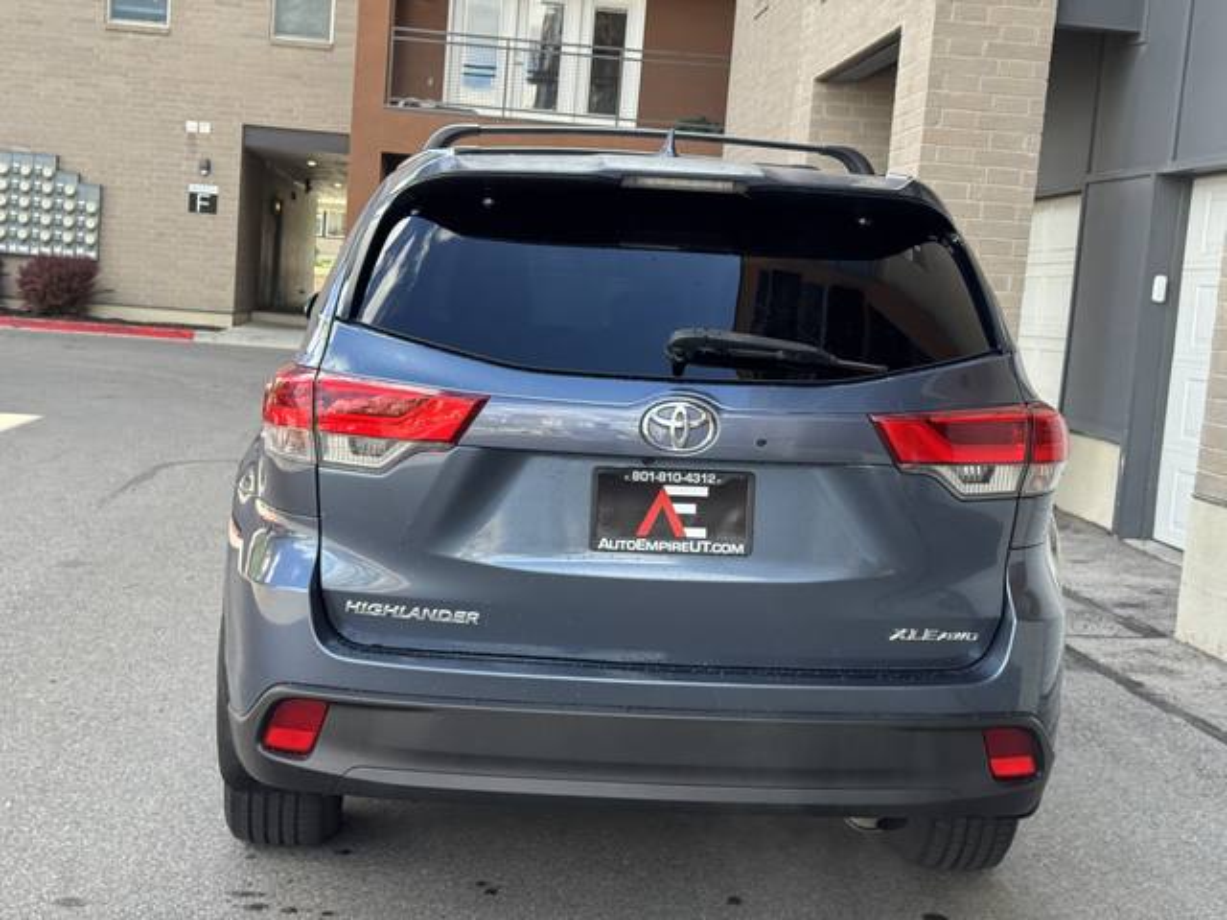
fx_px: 1701
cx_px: 614
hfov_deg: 39.7
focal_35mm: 48
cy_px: 460
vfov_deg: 30.3
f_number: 1.78
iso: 64
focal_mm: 6.76
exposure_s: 1/491
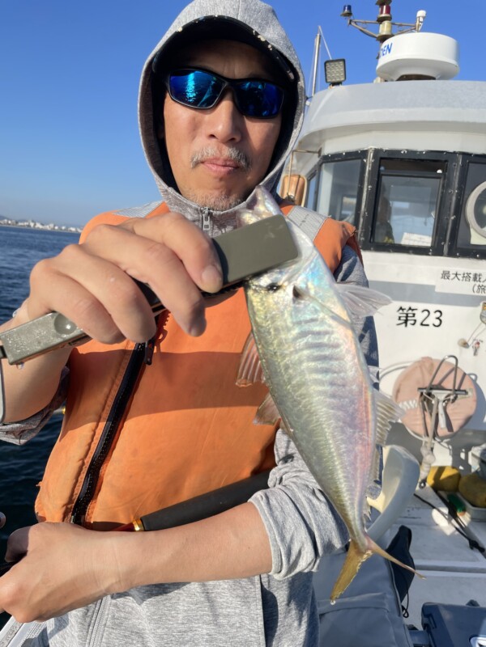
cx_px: 243
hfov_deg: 53.1
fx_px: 487
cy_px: 324
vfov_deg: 67.3
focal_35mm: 26
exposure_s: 1/3509
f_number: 1.6
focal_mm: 4.2
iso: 32
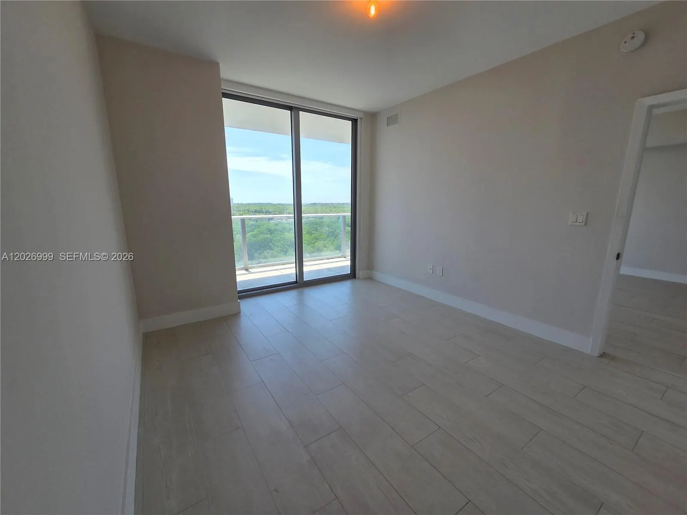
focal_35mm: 13
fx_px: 258
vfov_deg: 89.9
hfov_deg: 106.2
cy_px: 258
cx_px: 344
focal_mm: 2.2
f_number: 2.2
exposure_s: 1/120
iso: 50
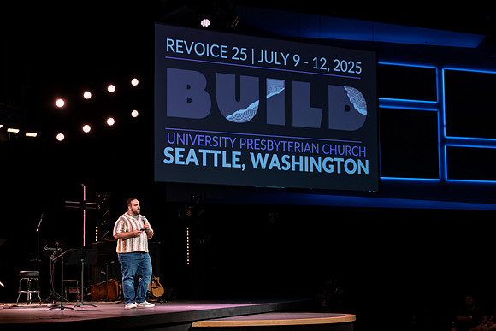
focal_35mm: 75
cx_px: 248
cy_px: 166
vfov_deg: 18.2
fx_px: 1034
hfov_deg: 27.0
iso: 640
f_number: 2.8
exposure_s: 1/75
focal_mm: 50
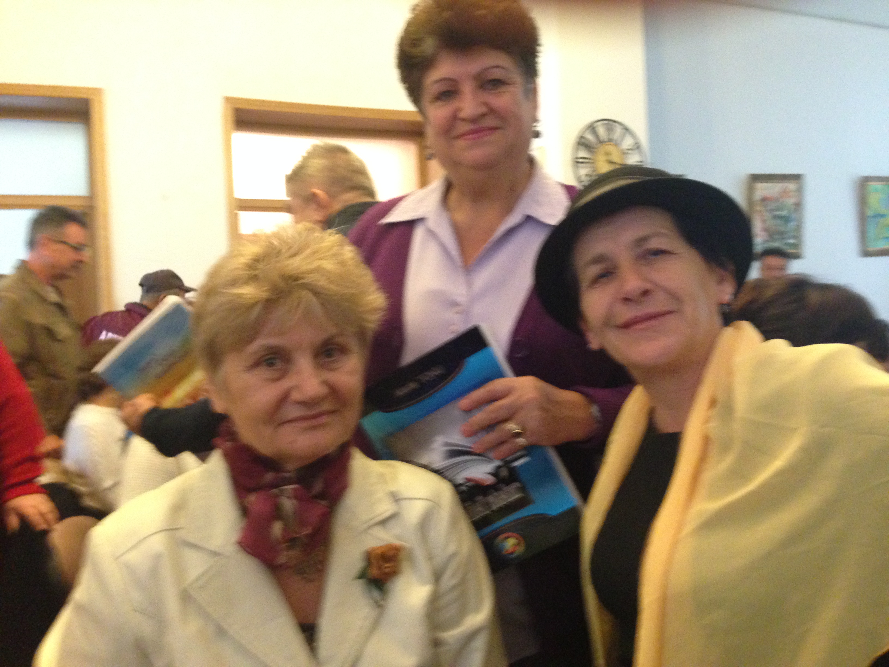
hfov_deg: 55.4
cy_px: 334
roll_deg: +2.5
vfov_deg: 42.9
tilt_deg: -1.9
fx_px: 847
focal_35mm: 33
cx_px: 444
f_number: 2.4
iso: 400
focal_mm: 4.12
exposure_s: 1/15
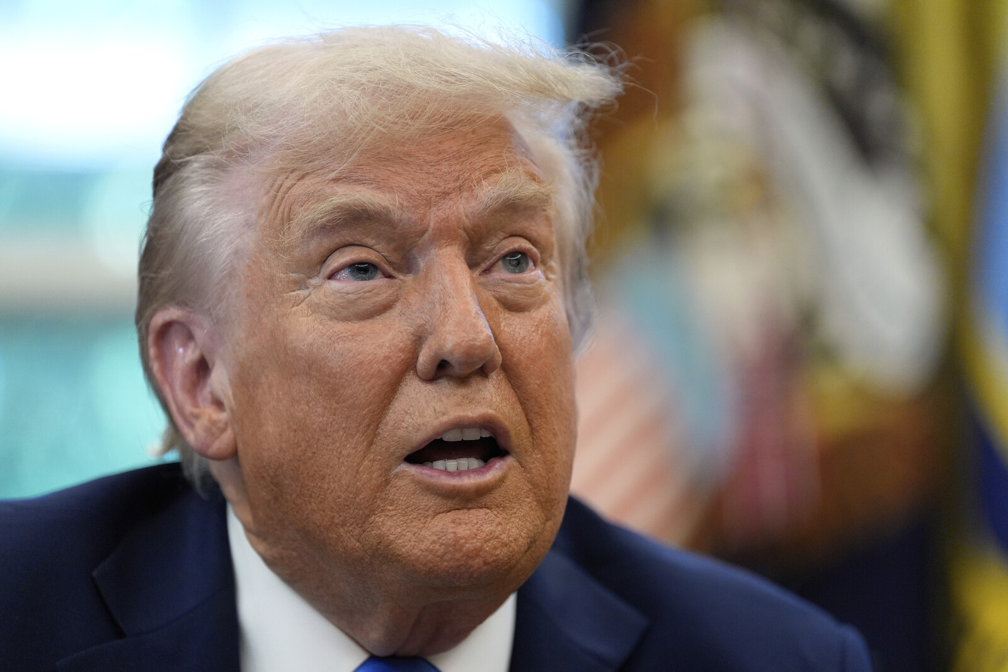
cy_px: 336
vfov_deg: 6.9
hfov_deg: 10.3
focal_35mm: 200
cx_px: 504
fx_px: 5600
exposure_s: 1/250
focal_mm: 200
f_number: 2.8
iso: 2500
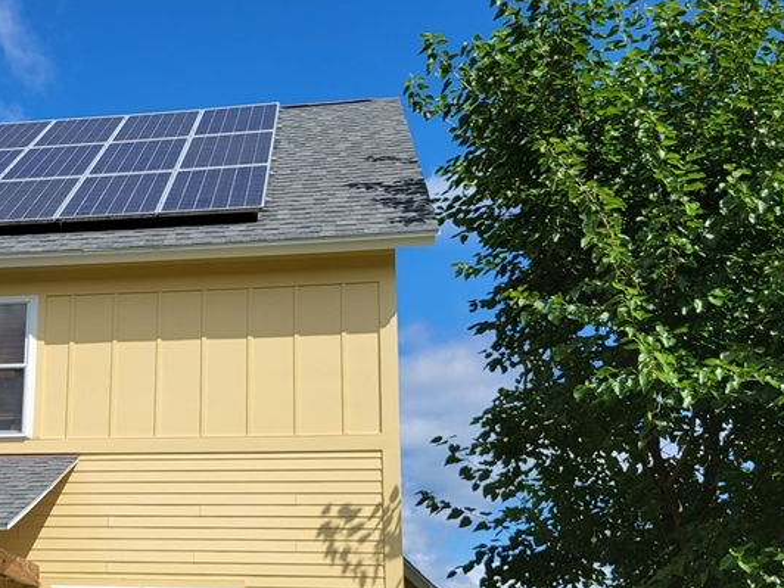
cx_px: 68
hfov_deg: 35.7
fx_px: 1132
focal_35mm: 50
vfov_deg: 28.7
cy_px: 435
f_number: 1.8
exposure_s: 1/3203
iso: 40
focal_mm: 5.4
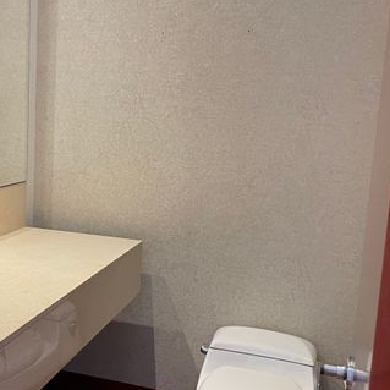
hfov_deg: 34.6
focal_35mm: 48
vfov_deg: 35.4
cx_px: 96
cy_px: 191
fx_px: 612
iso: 125
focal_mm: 4.2
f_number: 1.6
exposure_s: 1/60
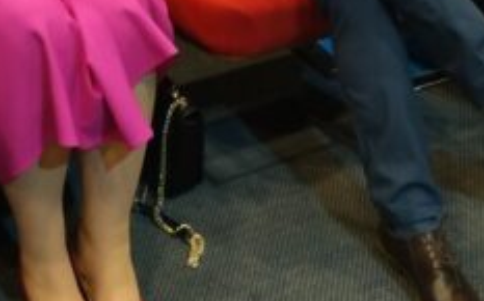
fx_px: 1107
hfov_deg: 24.5
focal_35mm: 84
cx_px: 141
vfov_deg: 14.0
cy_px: -214
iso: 640
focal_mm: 3.94
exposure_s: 1/20
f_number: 1.9
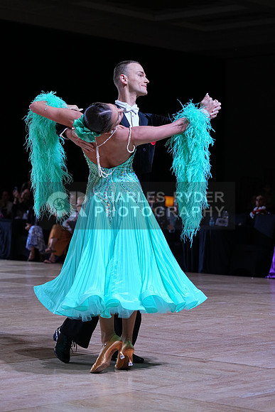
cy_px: 206
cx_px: 138
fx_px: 1031
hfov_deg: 15.2
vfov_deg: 22.6
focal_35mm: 90
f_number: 4
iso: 1000
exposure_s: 1/500
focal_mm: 90
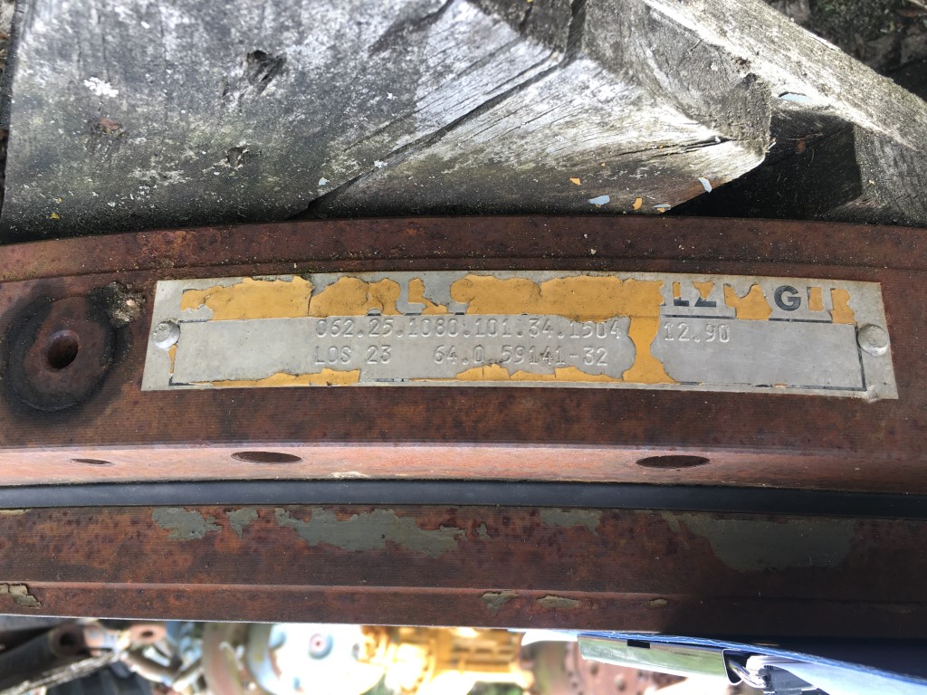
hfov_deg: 61.7
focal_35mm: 29
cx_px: 464
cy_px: 348
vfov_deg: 48.2
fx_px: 777
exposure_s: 1/100
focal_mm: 4.15
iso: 25
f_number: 2.2
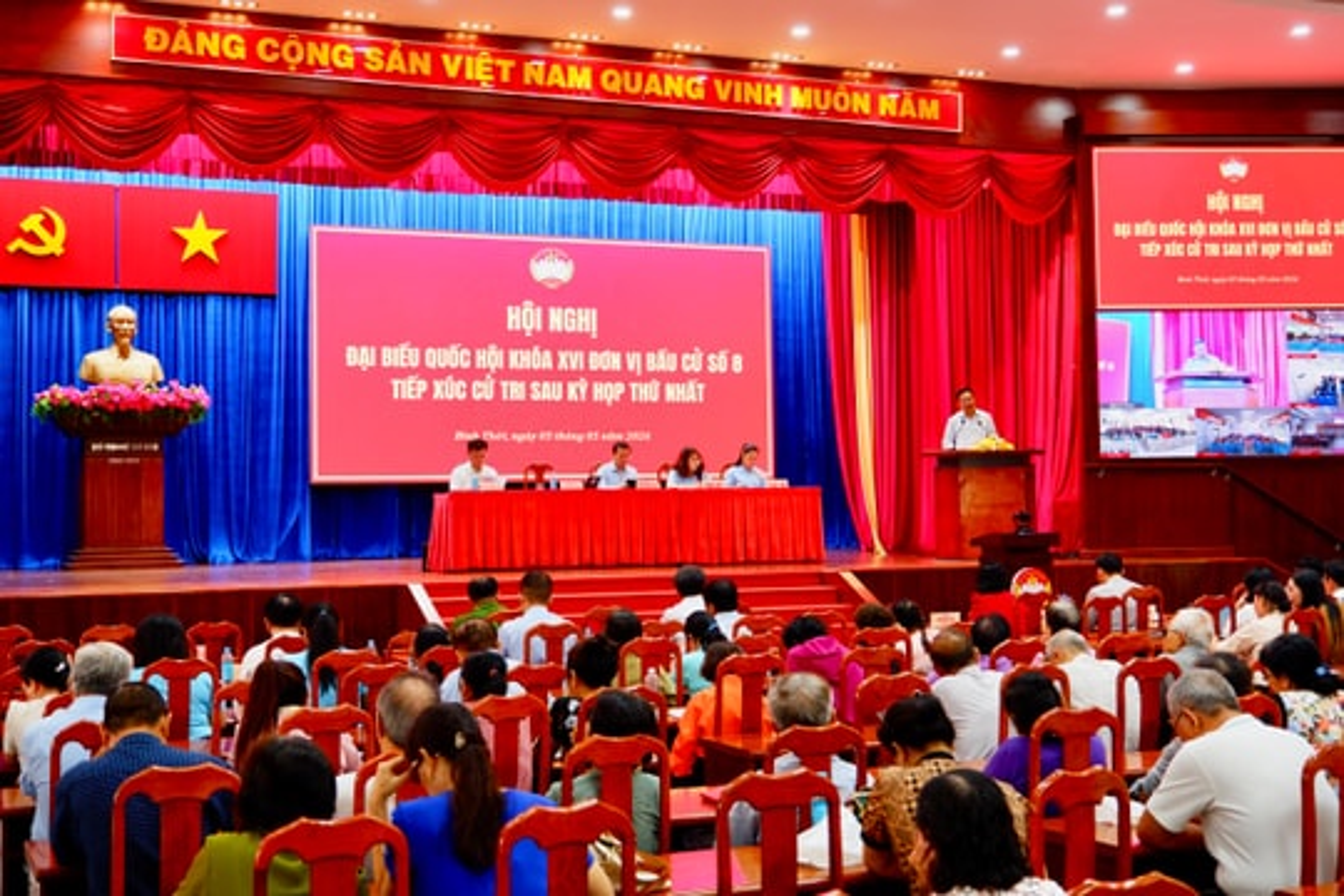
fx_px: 1531
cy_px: 448
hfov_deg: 47.4
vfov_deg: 32.6
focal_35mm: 41
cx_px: 672
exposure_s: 1/40
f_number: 4
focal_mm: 27.5
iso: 500
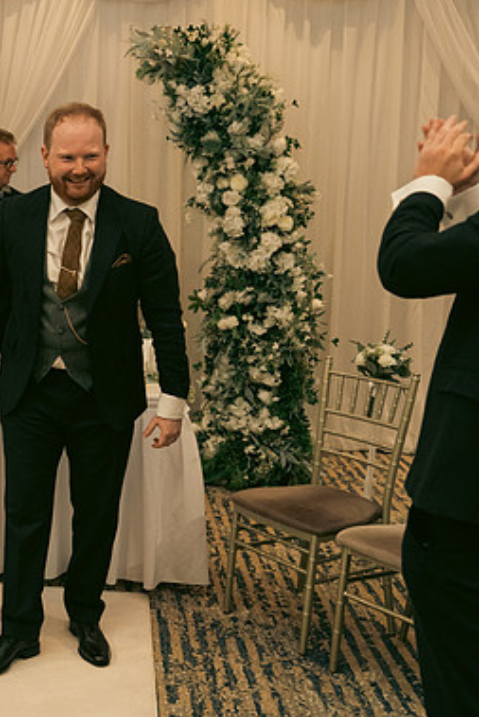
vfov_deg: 40.3
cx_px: -66
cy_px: 357
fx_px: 977
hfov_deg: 25.3
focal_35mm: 49
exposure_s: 1/160
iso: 2500
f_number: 3.5
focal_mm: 32
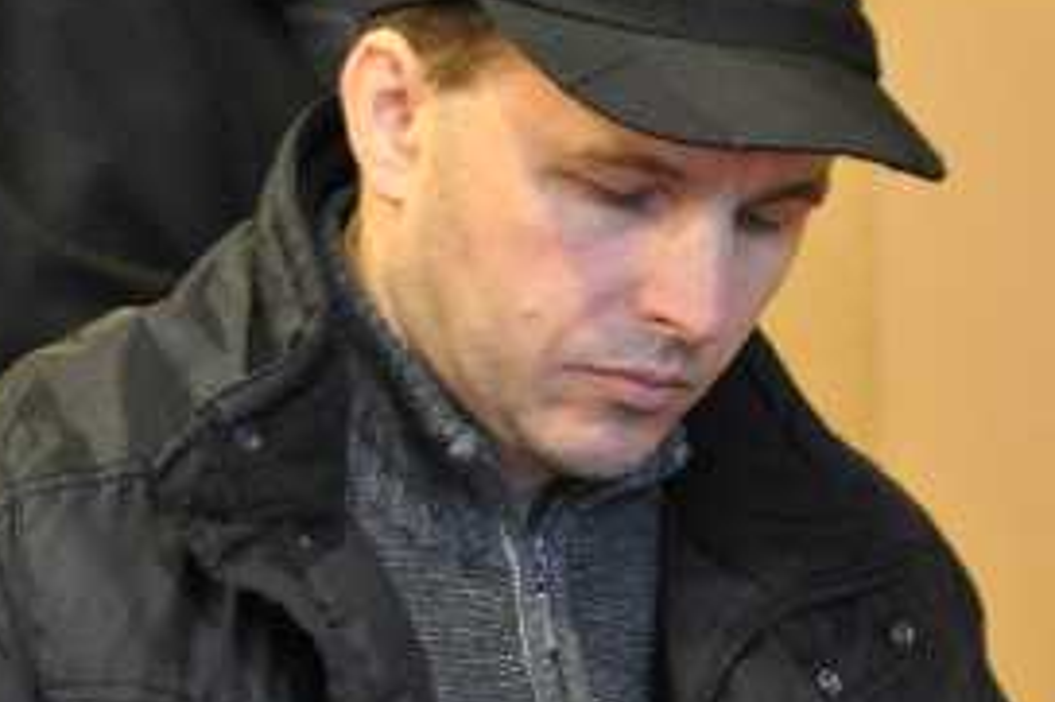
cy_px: 335
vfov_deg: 5.9
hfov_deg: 8.8
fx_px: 6824
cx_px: 624
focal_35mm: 233
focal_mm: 66
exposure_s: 1/10
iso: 1600
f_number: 4.2
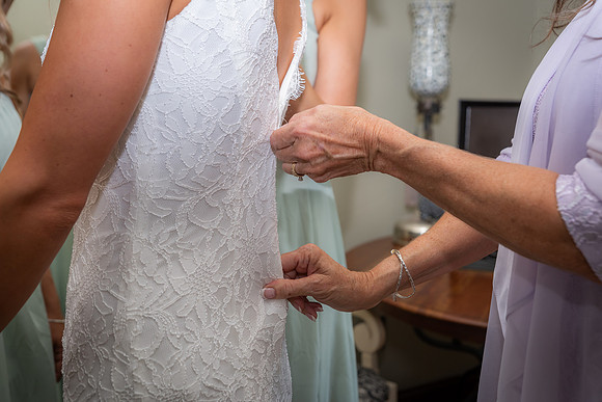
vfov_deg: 28.1
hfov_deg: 41.1
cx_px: 301
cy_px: 201
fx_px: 803
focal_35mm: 48
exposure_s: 1/160
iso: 250
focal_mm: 48
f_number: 4.5
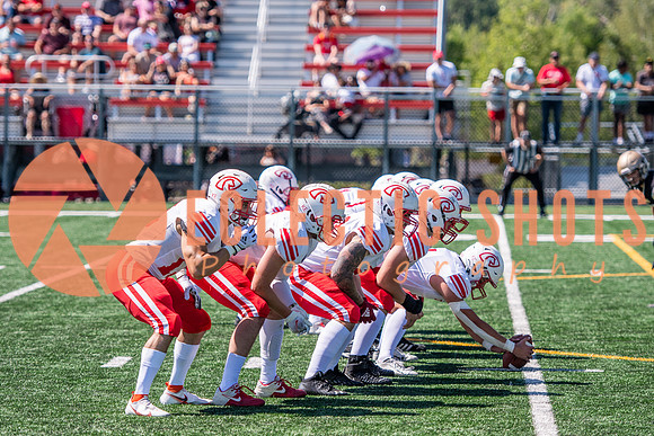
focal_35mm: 195
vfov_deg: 7.0
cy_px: 218
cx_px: 327
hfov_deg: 10.5
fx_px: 3543
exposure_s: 1/3200
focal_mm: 130
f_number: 2.8
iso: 160
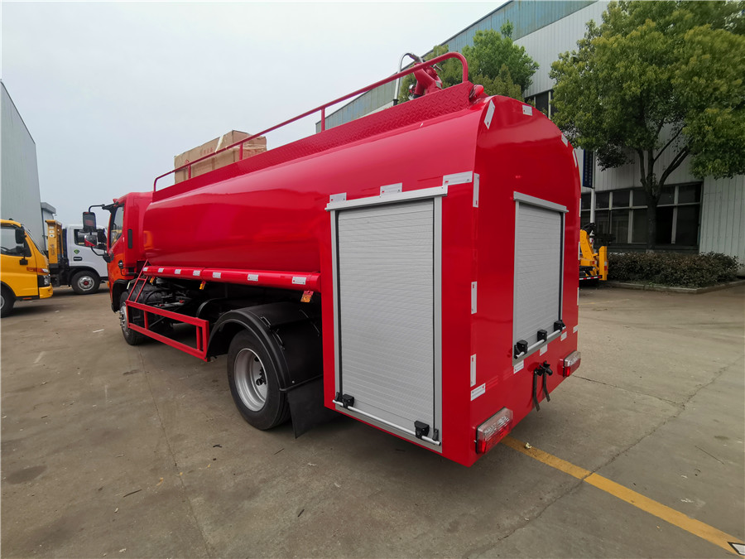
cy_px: 280
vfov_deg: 74.7
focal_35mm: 17
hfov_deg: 91.0
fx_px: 366
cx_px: 372
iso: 50
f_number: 2.2
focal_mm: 2.26
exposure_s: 1/173
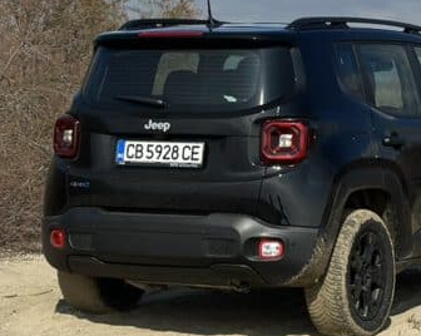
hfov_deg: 13.4
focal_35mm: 143
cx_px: 331
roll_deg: -1.0
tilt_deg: +2.7
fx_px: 1780
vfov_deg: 10.7
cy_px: 44
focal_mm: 6.86
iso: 80
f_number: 1.78
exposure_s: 1/8929
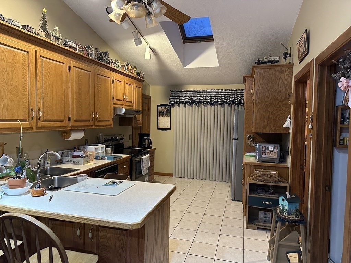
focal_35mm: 24
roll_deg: -1.1
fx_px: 243
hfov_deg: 71.6
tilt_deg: -4.1
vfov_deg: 56.8
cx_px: 176
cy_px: 132
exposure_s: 1/60
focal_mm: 6.86
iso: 640
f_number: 1.78
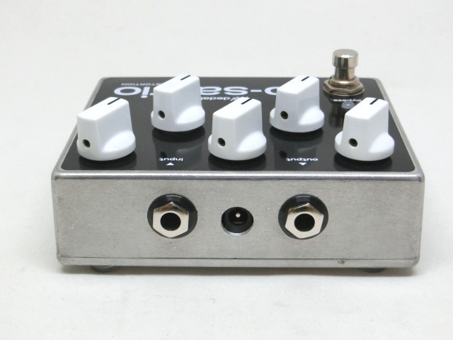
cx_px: 226
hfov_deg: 32.2
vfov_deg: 24.4
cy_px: 170
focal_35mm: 60
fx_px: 785
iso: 400
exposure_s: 1/80
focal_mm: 10.7
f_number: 5
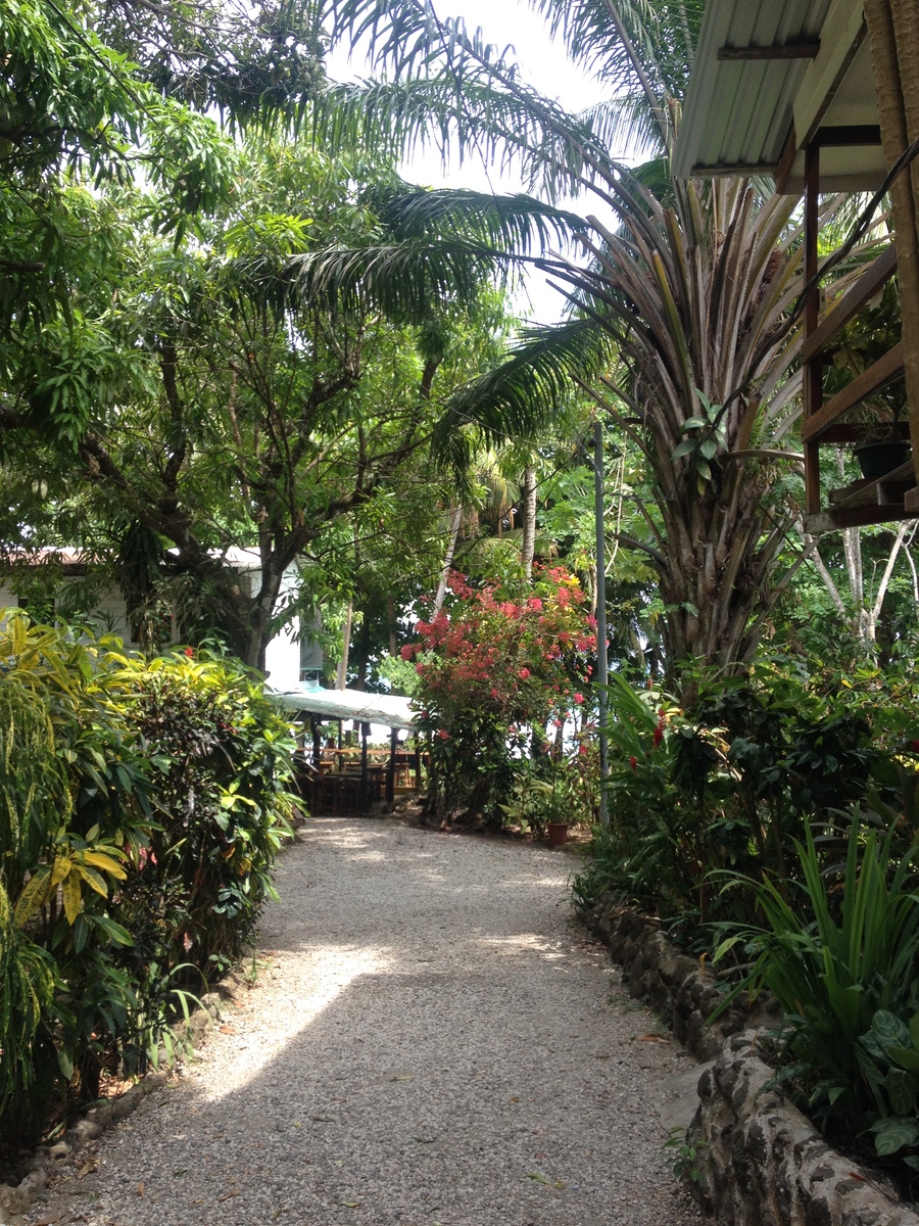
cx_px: 460
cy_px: 613
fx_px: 1239
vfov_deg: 52.6
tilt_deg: +0.5
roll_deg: +0.6
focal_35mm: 35
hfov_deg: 40.7
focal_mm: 4.28
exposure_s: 1/276
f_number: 2.4
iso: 50
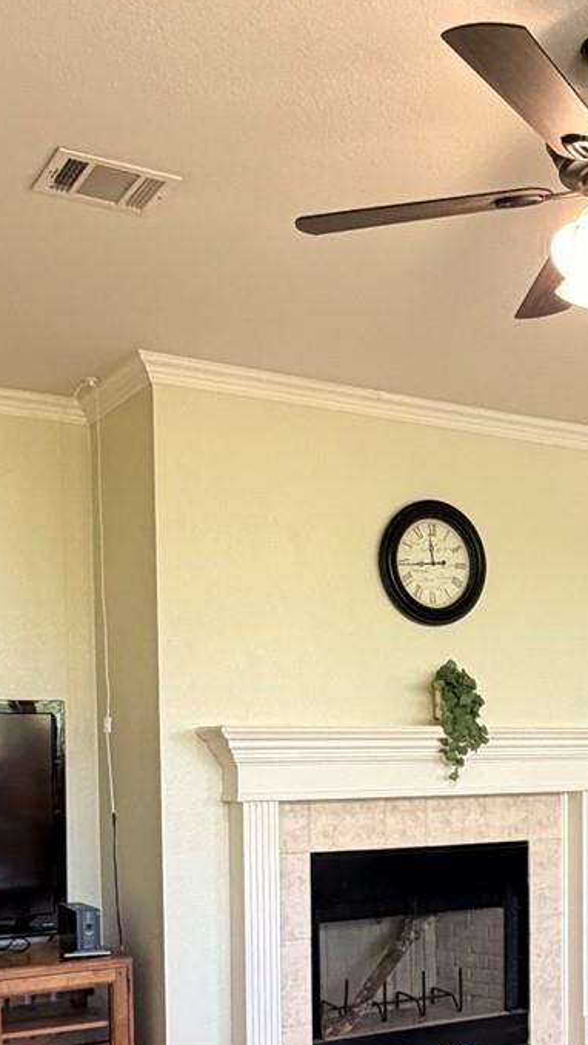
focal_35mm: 46
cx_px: 451
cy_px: 820
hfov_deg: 25.6
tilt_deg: -2.9
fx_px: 1275
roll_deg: +0.4
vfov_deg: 42.8
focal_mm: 2.22
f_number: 2.2
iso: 320
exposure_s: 1/60
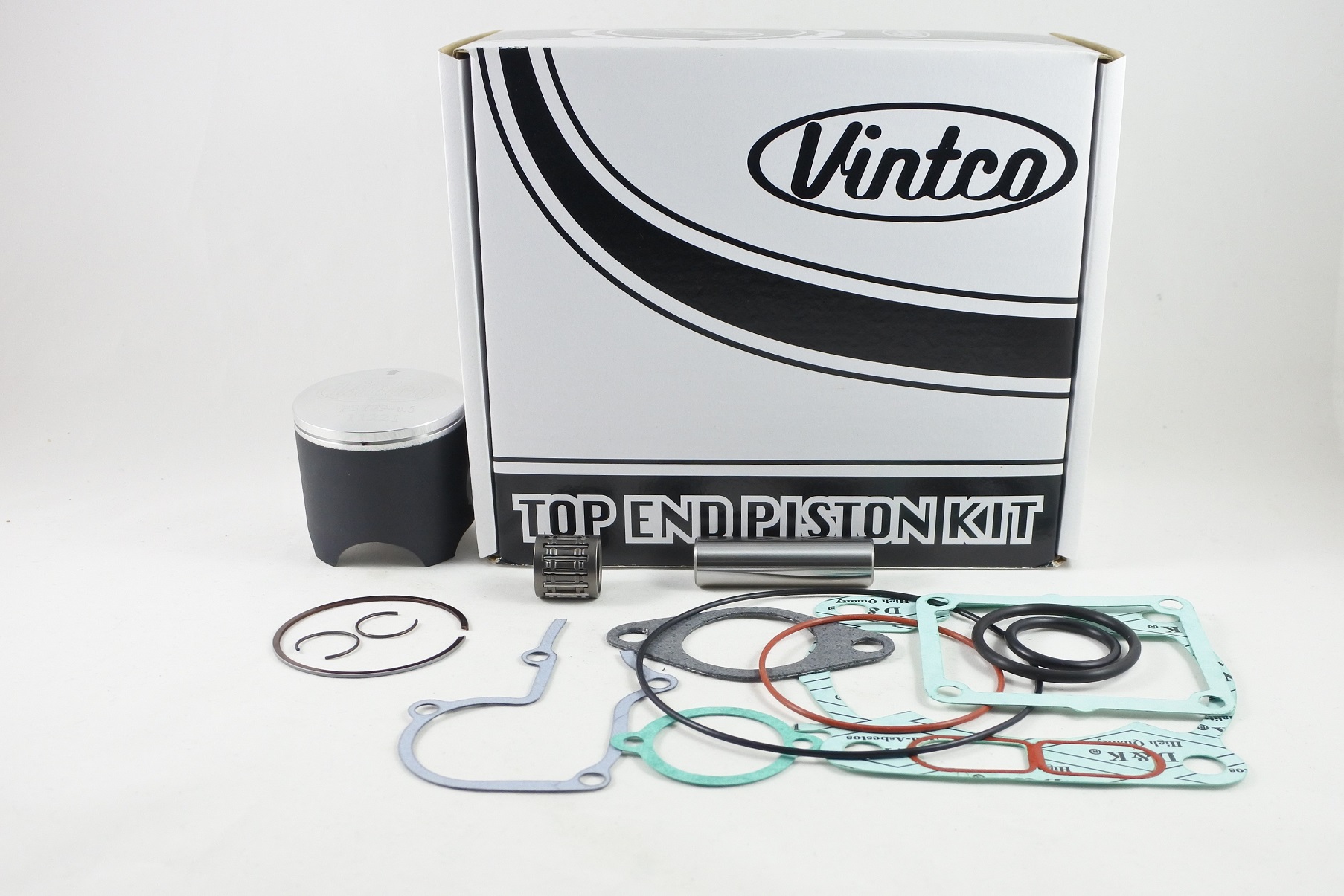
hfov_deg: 63.6
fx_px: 1083
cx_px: 672
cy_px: 448
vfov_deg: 45.0
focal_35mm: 29
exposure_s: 1/125
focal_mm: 10.9
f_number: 3.5
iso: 450
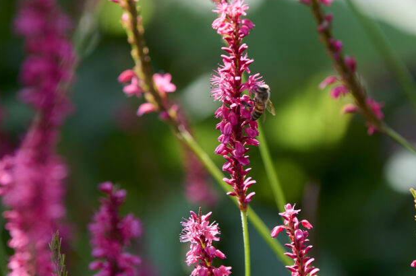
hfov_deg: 6.2
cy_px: 117
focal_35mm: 332
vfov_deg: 4.1
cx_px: 245
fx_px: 3832
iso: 125
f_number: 7.1
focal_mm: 200
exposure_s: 1/80
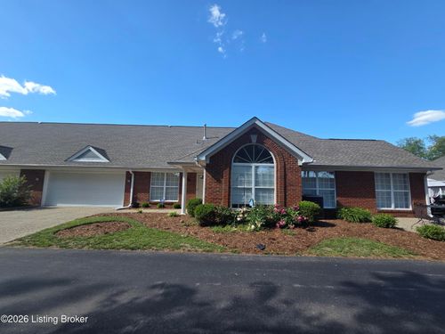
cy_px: 167
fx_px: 167
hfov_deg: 106.2
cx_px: 222
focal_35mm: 13
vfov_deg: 89.9
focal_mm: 2.2
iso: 100
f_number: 2.2
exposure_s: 1/2000
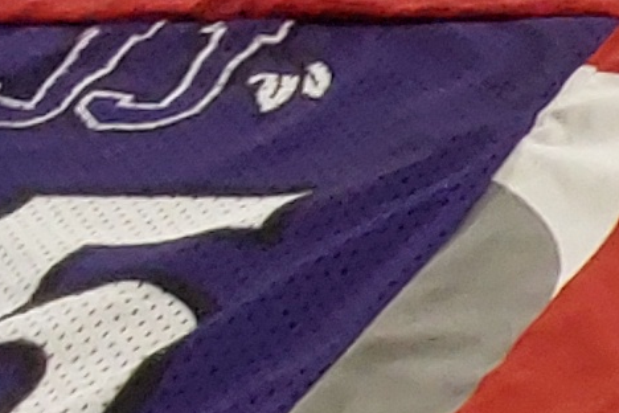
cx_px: 2144
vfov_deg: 6.5
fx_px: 3490
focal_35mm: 203
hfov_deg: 8.0
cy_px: 981
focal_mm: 2.91
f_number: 1.9
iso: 125
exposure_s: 1/60
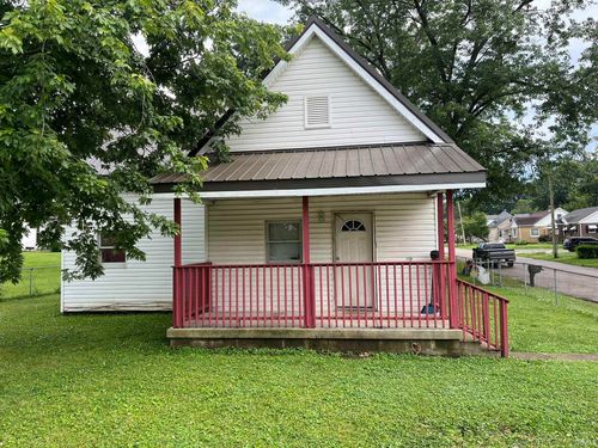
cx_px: 299
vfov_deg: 53.1
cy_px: 224
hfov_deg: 67.3
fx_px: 449
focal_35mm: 26
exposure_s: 1/906
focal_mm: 5.1
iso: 50
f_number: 1.6
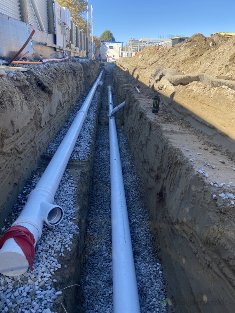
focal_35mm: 26
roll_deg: -2.9
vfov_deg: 67.3
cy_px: 156
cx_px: 118
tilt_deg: -20.8
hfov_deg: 53.1
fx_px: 235
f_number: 1.8
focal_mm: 4.25
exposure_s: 1/560
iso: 32
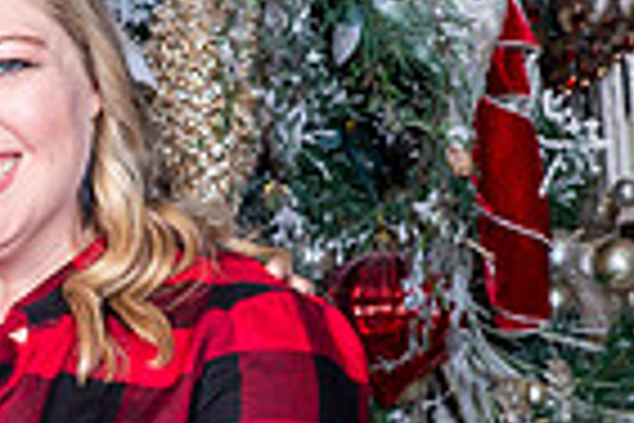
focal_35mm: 349
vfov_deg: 3.9
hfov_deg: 5.8
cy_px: 279
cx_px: -562
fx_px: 6146
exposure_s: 1/125
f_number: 8
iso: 400
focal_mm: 85
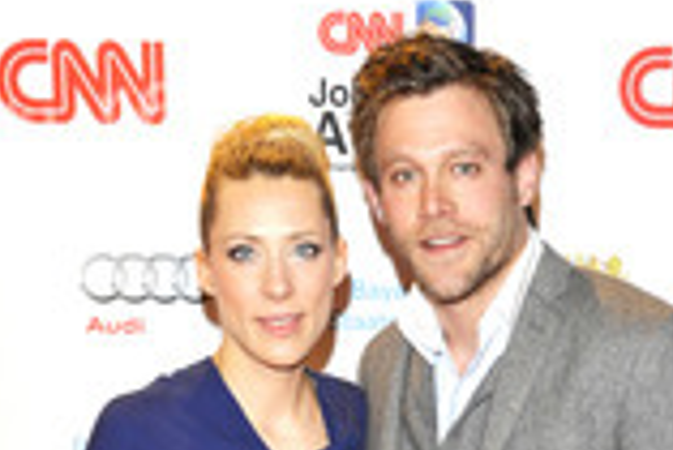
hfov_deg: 19.9
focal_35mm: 102
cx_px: 452
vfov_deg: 12.3
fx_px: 1909
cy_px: 827
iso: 800
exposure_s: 1/250
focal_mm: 40
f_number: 6.3
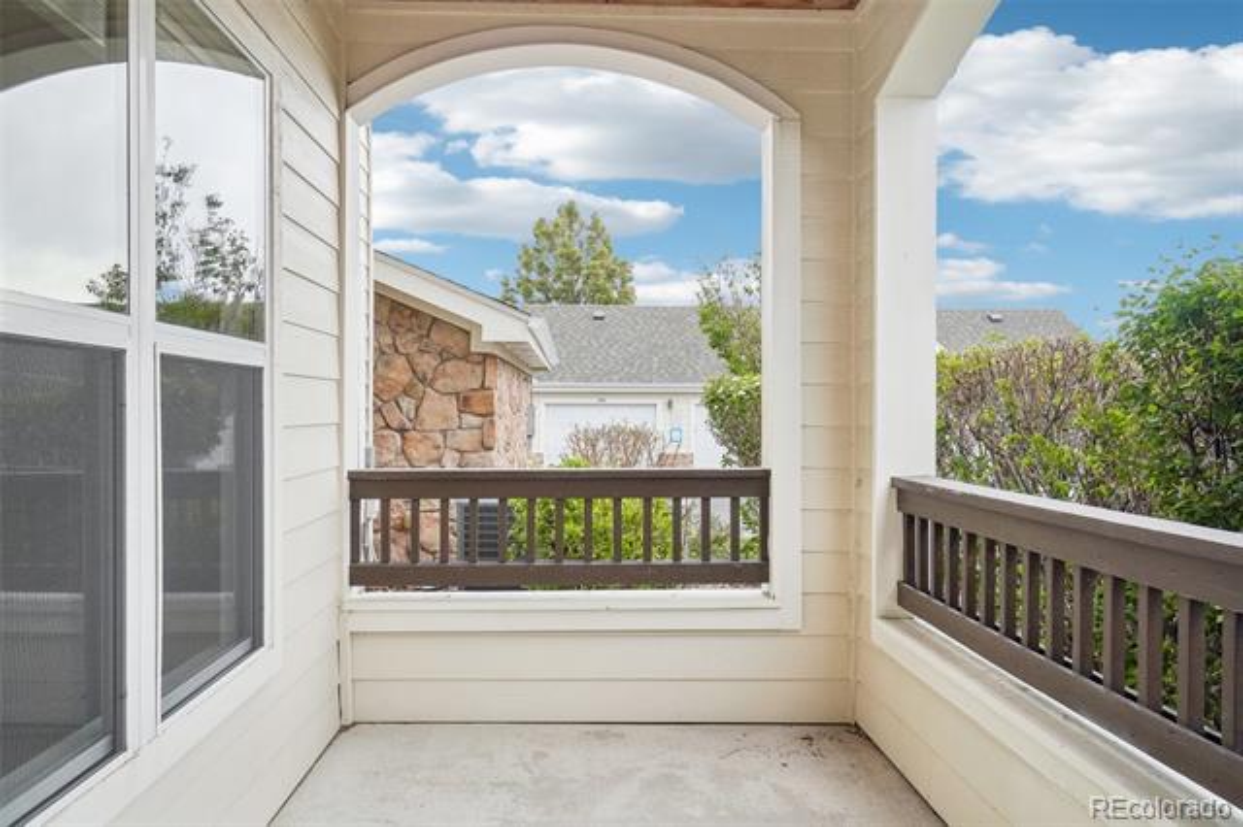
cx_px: 622
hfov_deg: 73.8
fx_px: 828
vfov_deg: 53.1
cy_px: 414
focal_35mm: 24
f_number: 8
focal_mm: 16
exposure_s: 1/60
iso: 400
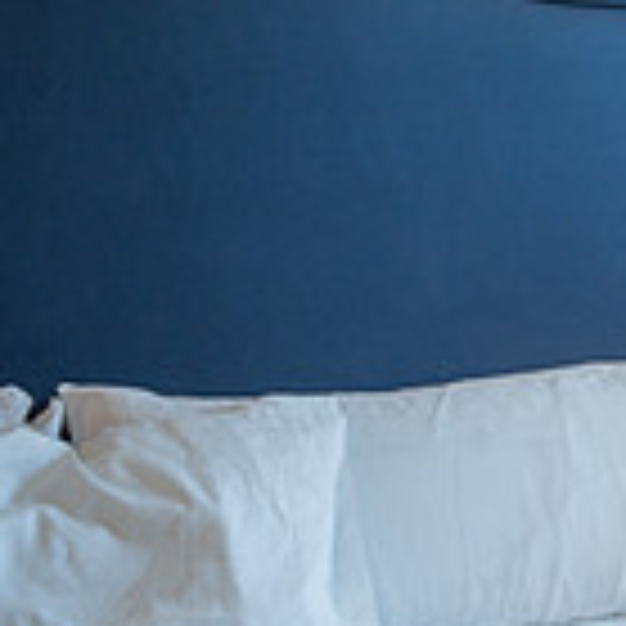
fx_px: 2332
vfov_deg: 15.2
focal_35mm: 114
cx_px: 1229
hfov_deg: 13.3
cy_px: 187
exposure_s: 1/80
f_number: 2.8
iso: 400
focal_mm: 32.2
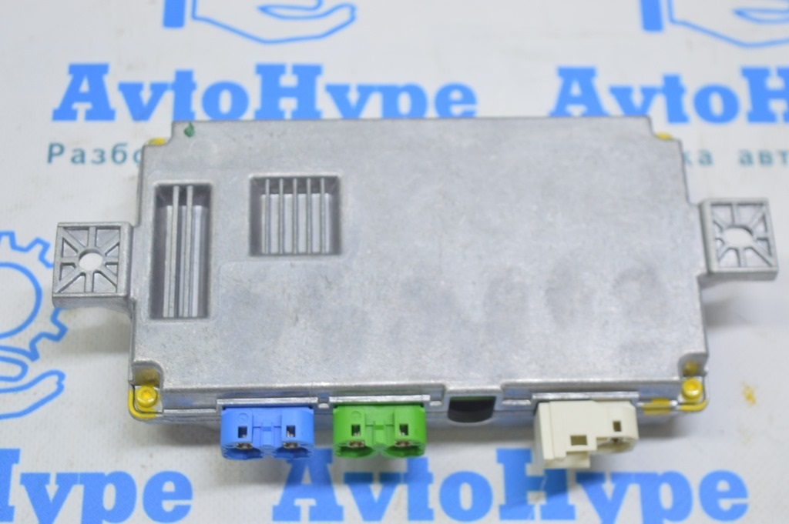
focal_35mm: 75
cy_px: 262
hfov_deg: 27.0
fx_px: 1642
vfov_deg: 18.2
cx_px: 394
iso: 400
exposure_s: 1/20
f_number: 5.6
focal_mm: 50
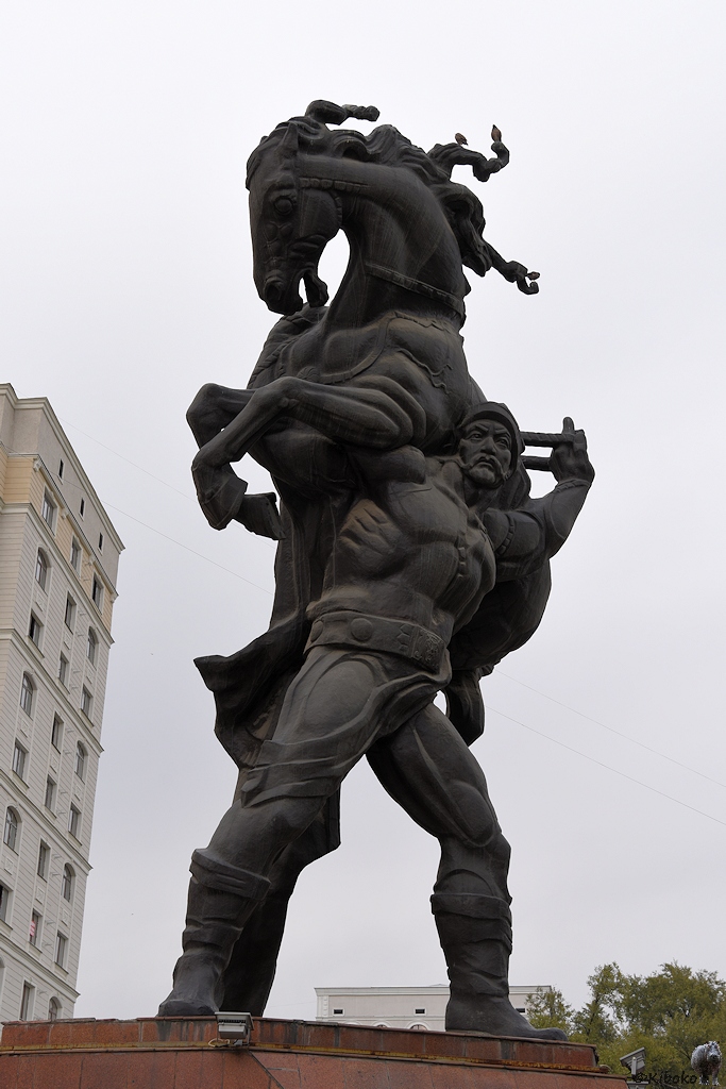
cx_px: 363
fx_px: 1361
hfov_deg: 29.9
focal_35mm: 45
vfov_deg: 43.6
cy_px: 544
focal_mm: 45
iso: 200
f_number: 8
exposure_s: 1/400
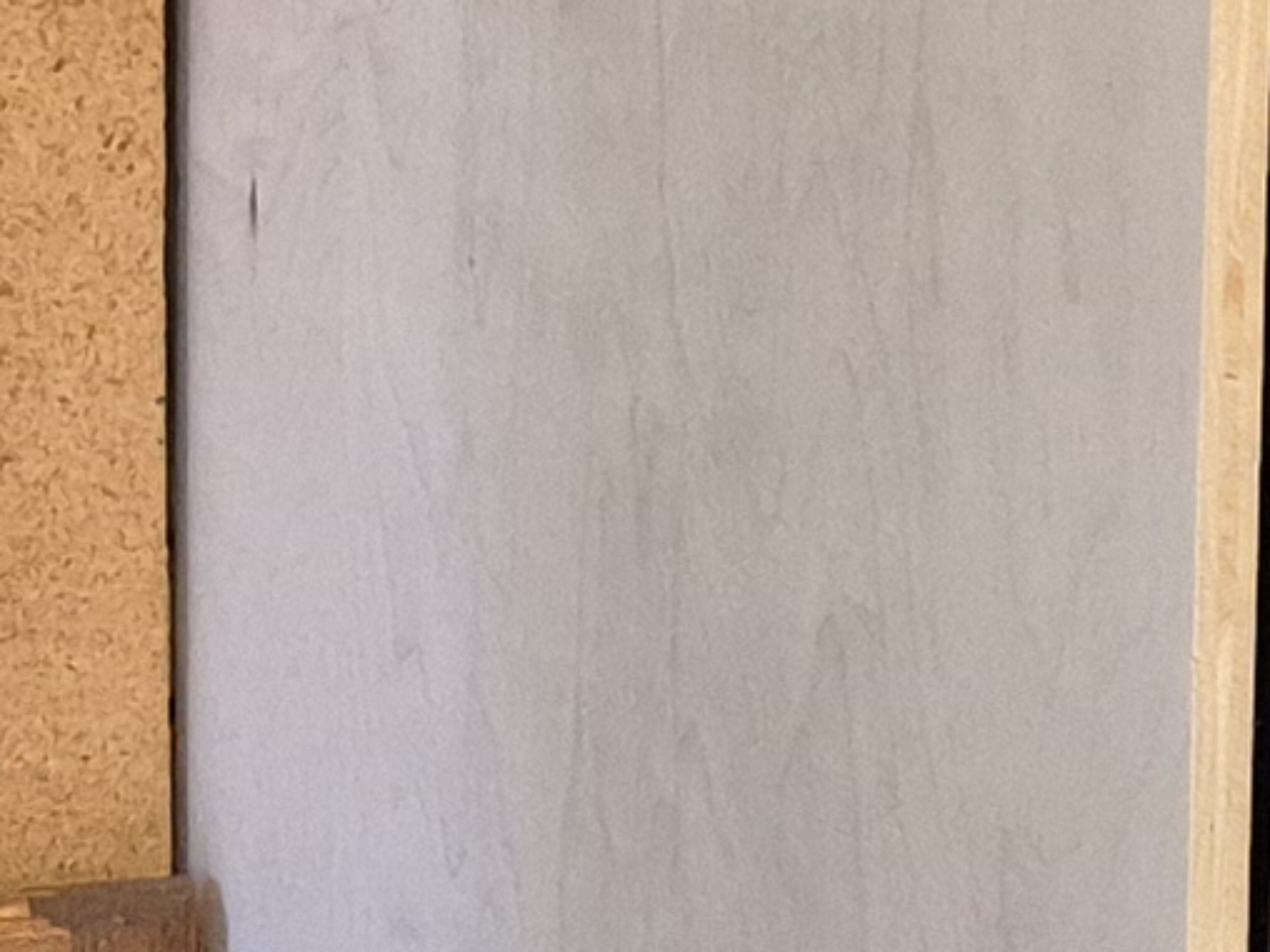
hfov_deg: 10.8
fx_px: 6641
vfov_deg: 8.2
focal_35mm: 181
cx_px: -45
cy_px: -62
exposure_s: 1/120
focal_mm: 5.4
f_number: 1.8
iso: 800
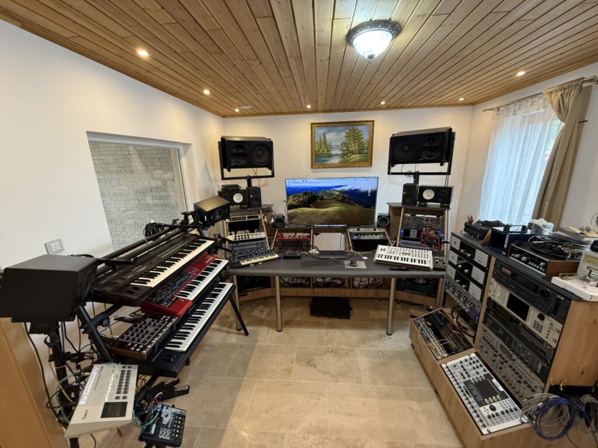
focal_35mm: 14
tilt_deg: -14.6
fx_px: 242
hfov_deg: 102.1
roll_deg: +1.1
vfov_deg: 85.7
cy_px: 224
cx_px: 299
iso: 250
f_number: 2.2
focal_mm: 2.22
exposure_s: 1/50
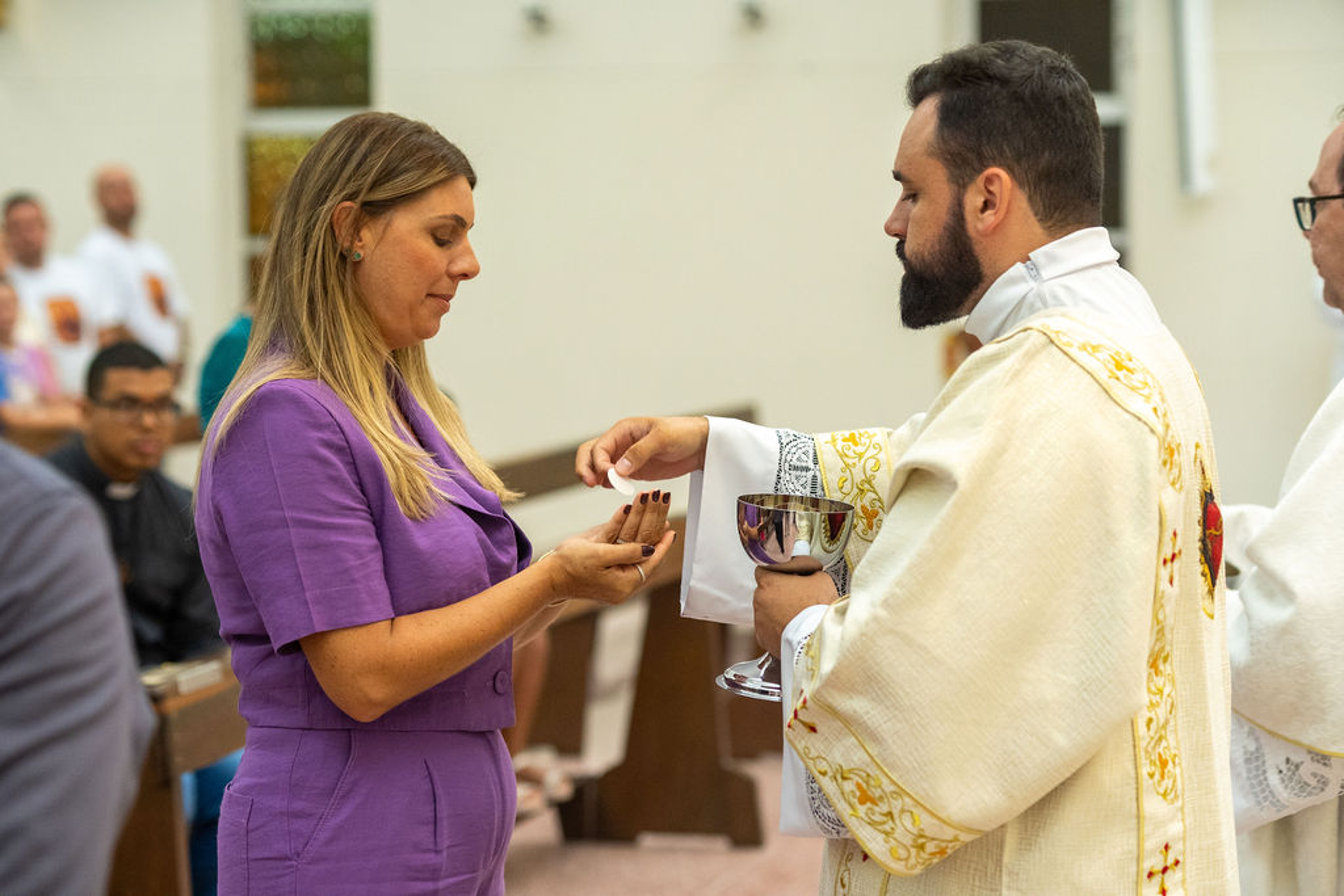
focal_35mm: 85
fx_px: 3174
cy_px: 448
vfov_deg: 16.1
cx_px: 672
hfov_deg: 23.9
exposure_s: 1/200
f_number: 3.2
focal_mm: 85
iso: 2500
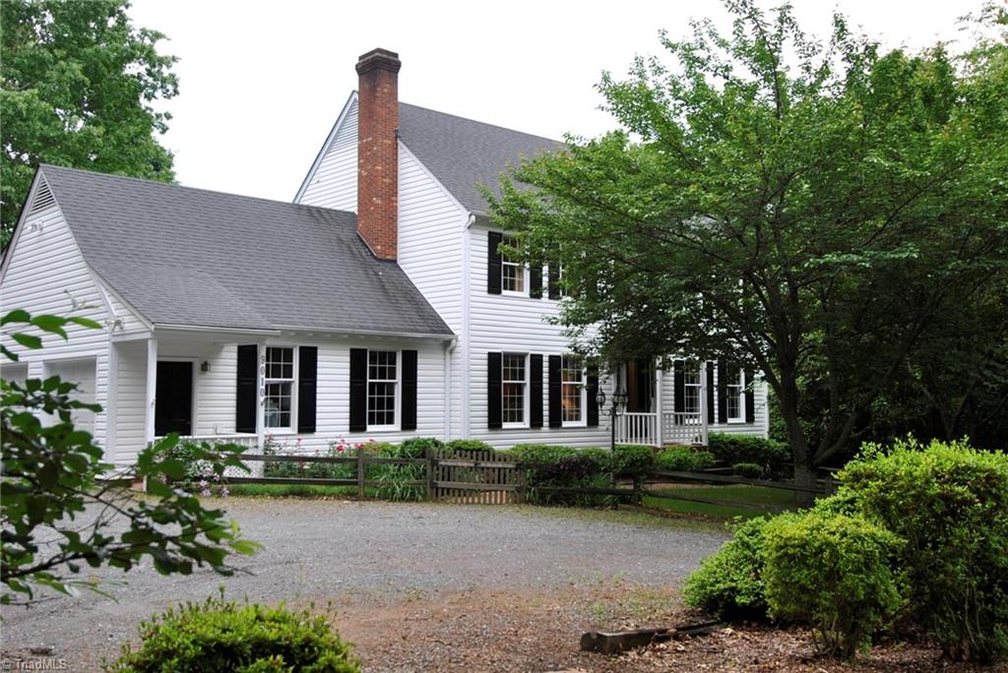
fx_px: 1009
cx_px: 504
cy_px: 336
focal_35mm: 36
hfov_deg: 53.1
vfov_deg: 36.9
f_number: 5
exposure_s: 1/100
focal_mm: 24
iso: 200
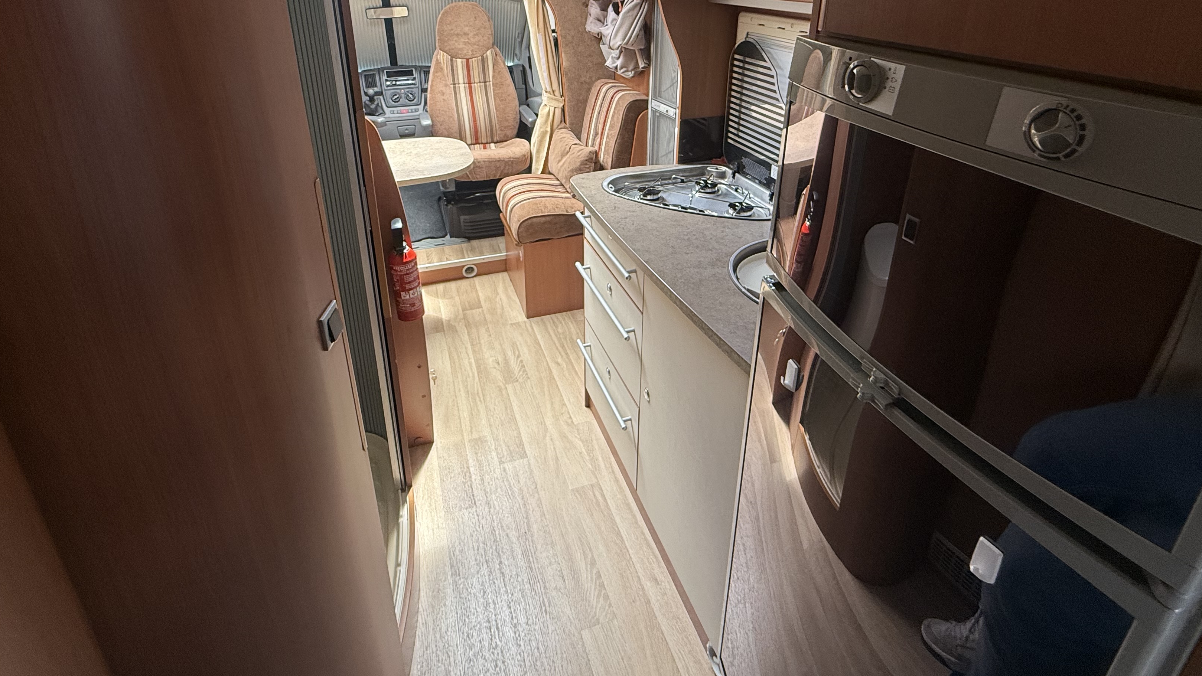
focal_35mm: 19
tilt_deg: -19.9
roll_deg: -2.7
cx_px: 583
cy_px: 181
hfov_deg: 89.5
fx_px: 606
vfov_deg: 55.9
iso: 160
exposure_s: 1/99
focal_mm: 2.22
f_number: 2.2
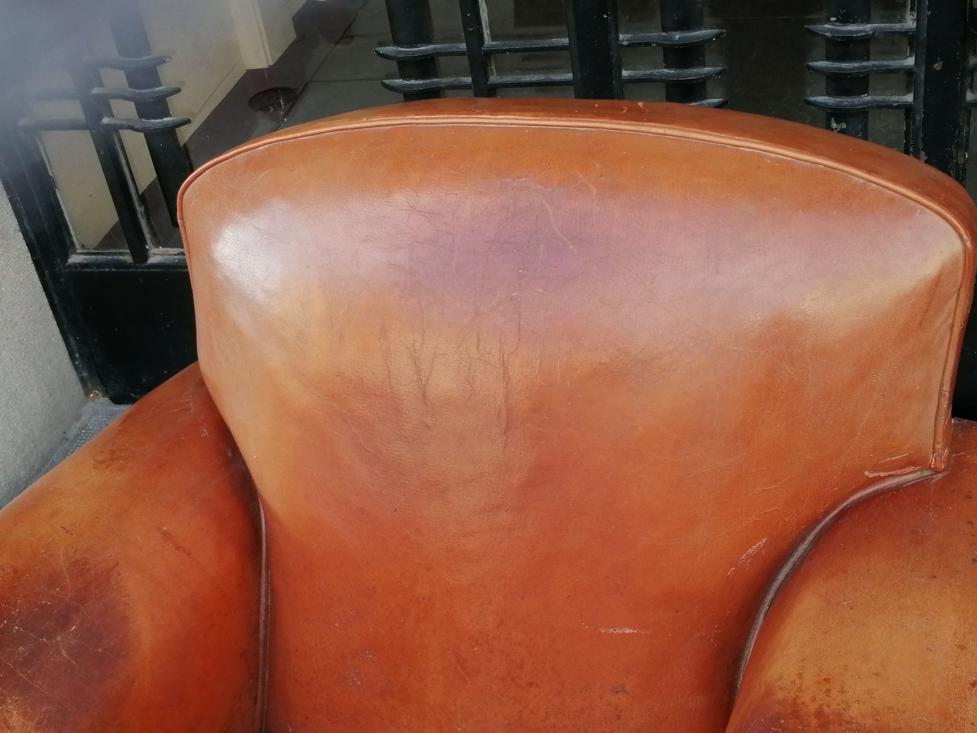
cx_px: 488
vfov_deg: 31.5
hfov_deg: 41.2
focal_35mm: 46
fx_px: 1298
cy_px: 366
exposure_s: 1/129
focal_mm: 3.62
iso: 50
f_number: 1.8
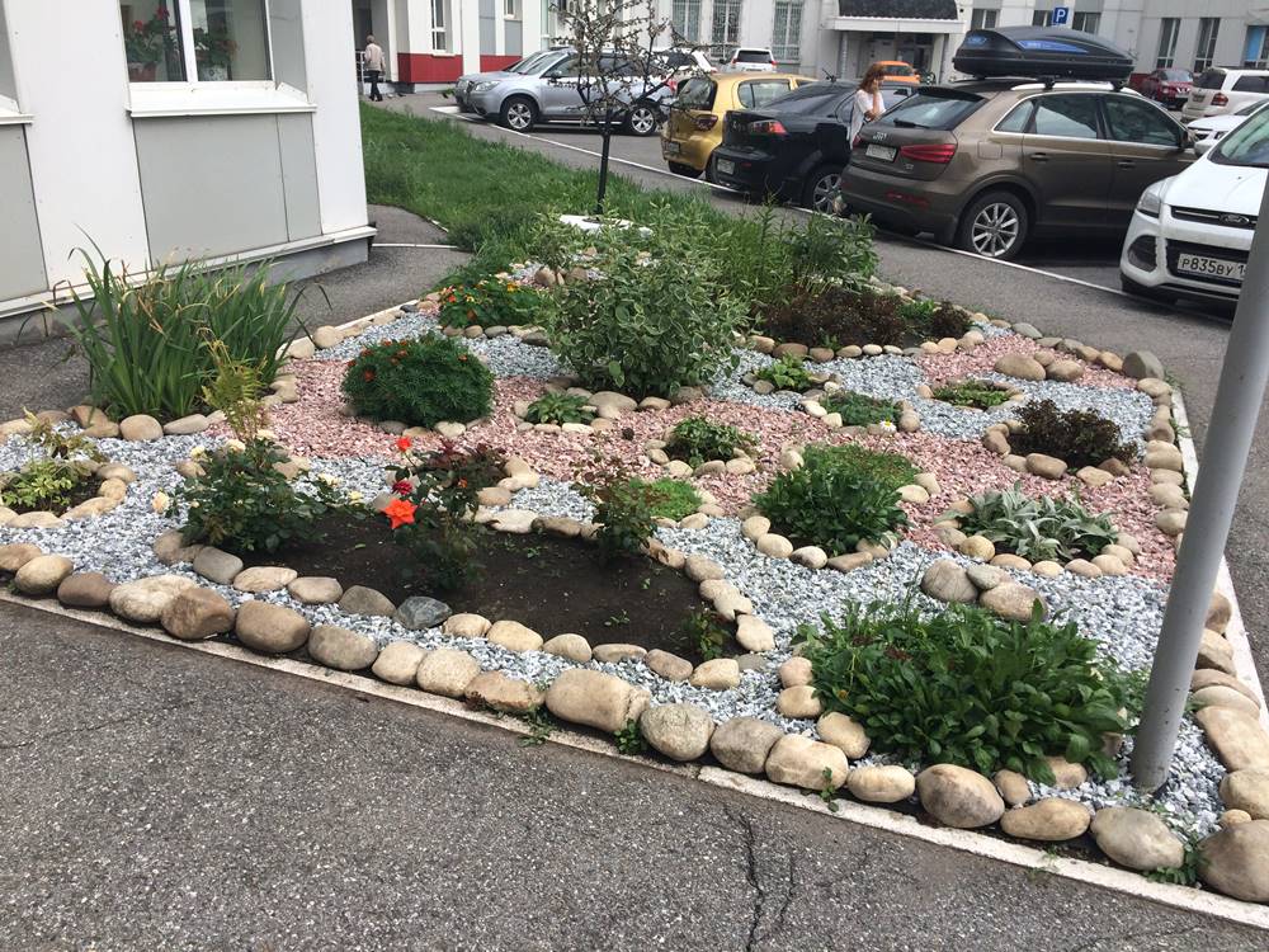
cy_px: 476
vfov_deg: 48.2
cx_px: 634
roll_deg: +0.1
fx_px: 1063
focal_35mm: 29
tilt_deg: -21.8
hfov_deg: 61.7
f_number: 2.2
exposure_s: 1/1709
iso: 32
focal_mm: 4.15
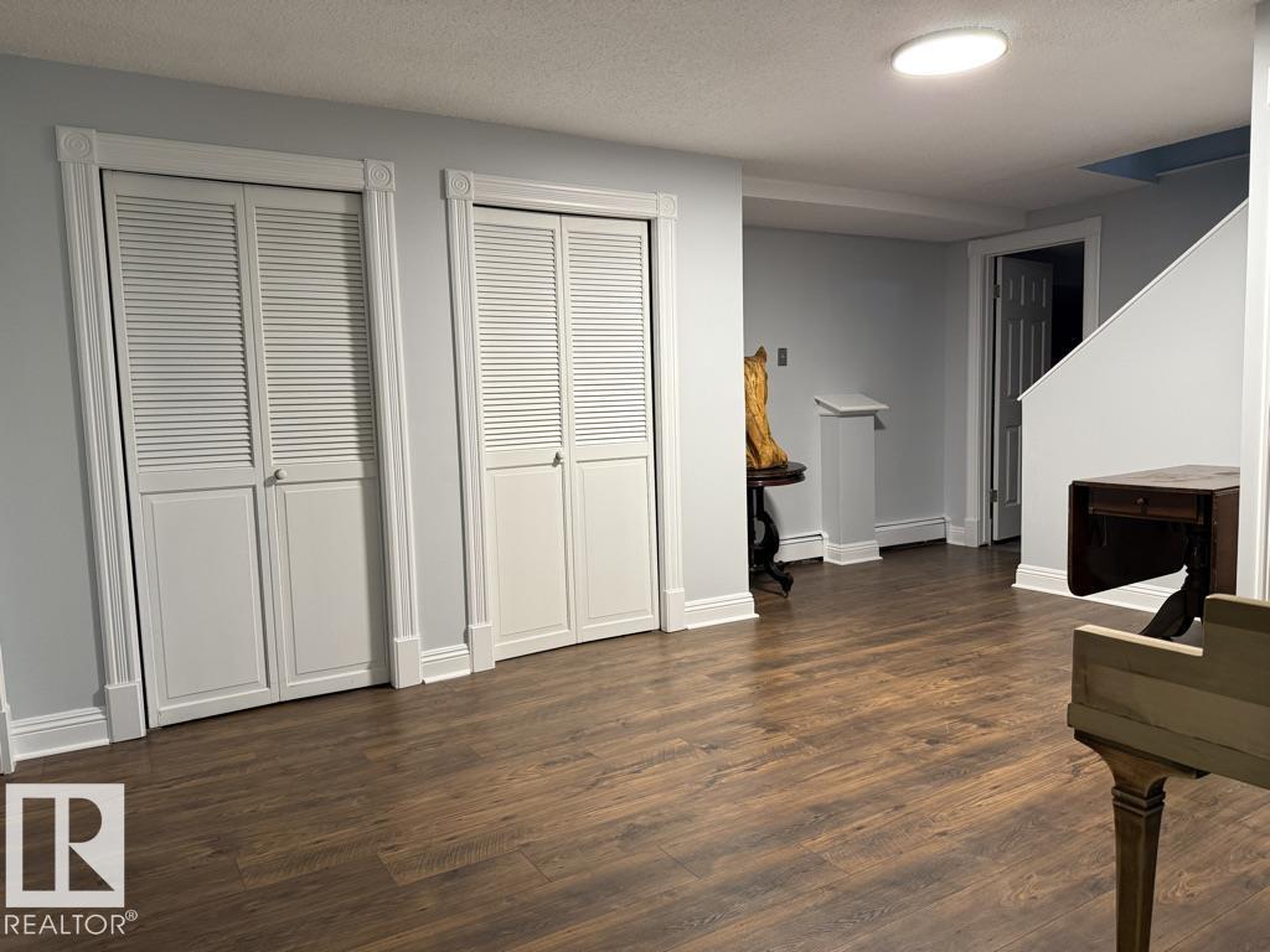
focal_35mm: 24
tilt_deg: -5.1
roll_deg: +1.6
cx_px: 635
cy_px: 476
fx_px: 881
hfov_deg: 71.6
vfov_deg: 56.8
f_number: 1.78
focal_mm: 6.76
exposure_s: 1/60
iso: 250
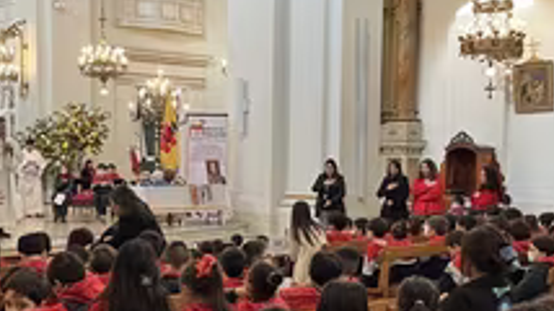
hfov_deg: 38.9
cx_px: 202
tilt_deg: -4.7
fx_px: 778
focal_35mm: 53
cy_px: 220
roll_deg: +0.4
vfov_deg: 22.4
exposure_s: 1/50
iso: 160
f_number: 1.6
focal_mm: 5.1
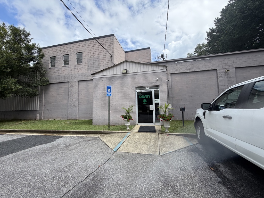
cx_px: 132
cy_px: 99
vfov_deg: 85.7
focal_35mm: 14
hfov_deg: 102.1
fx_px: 107
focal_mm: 2.22
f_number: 2.2
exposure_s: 1/770
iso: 25
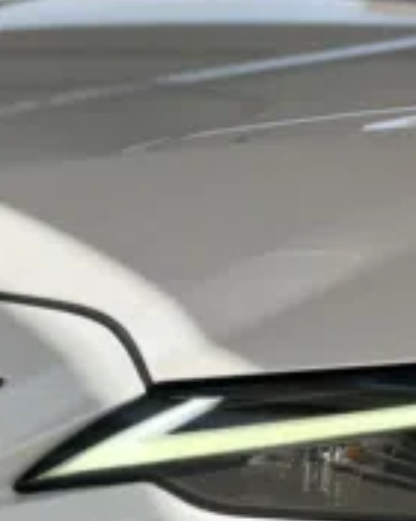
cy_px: 387
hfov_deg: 14.2
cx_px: 413
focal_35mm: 107
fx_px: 1647
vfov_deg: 17.8
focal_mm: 6.86
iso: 100
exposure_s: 1/7092
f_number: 1.78
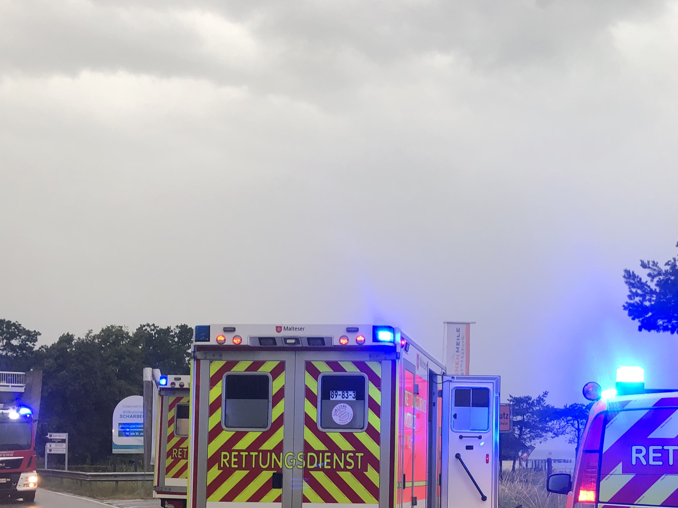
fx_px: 940
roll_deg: -1.1
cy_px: 423
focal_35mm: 48
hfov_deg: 39.1
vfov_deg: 29.4
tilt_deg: +0.8
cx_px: 464
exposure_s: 1/120
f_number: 1.8
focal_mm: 3.99
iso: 64
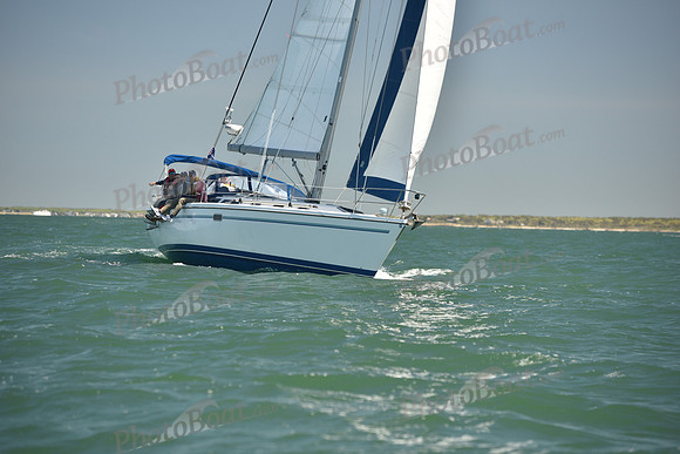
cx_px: 340
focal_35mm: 155
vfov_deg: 8.9
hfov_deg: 13.2
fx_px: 2928
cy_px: 227
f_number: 4
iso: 250
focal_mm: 155
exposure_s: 1/800
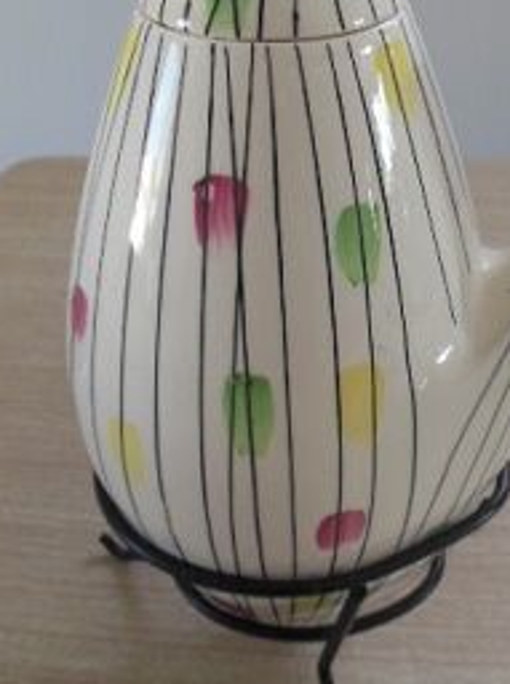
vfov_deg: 42.9
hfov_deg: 32.5
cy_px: 302
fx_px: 867
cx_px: 343
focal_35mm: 44
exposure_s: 1/50
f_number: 3.2
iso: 125
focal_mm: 4.5
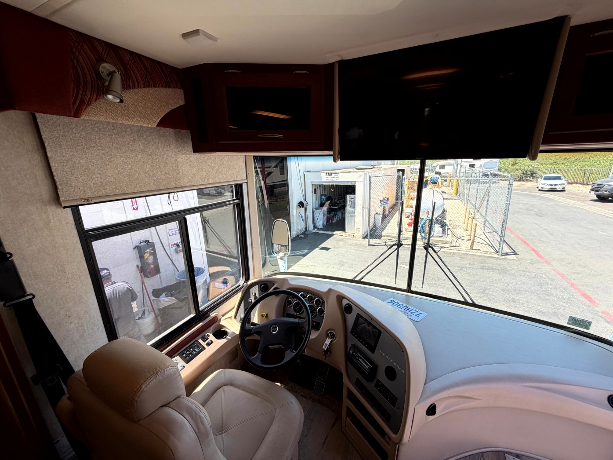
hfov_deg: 102.1
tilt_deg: -15.5
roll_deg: +3.1
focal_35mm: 14
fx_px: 248
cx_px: 306
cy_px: 230
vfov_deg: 85.7
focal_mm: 2.22
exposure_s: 1/245
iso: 40
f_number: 2.2
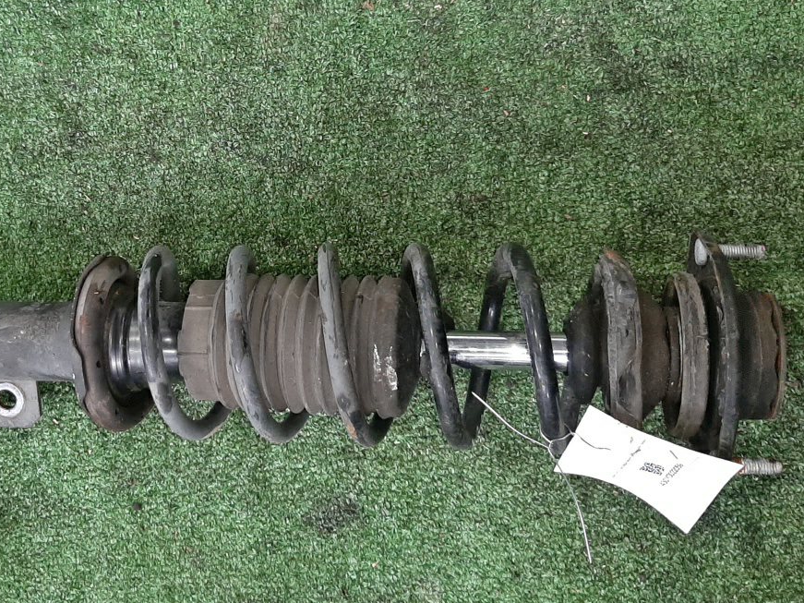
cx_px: 230
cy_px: 261
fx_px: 999
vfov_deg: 33.5
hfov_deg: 42.9
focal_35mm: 43
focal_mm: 3.93
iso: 153
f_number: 1.7
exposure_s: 1/50
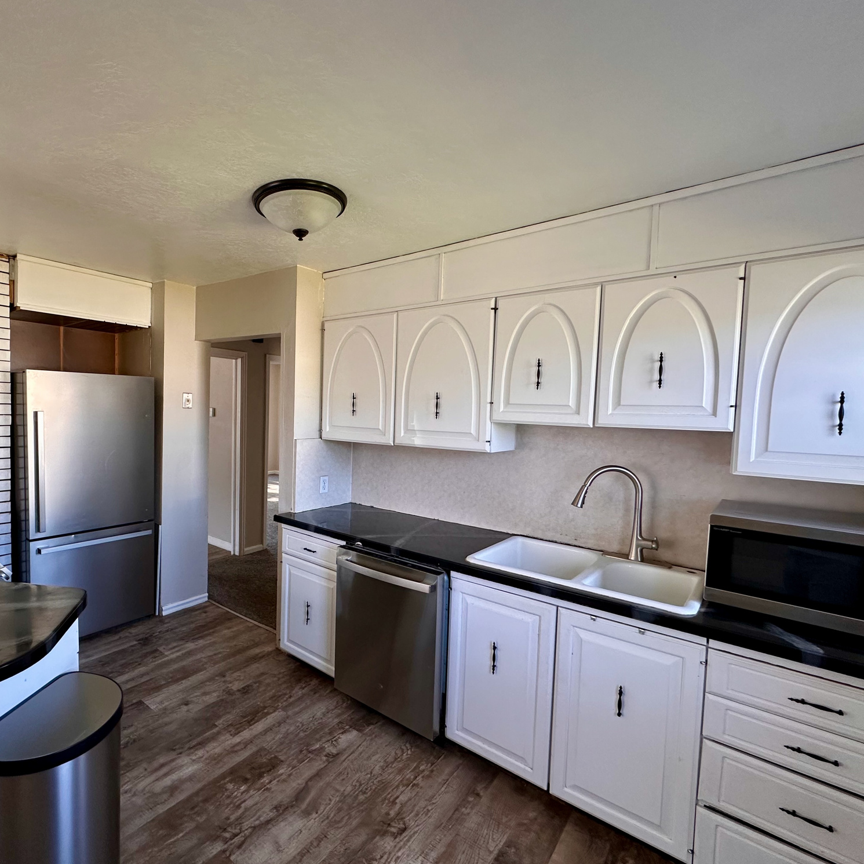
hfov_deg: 82.8
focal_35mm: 17
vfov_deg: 84.0
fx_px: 480
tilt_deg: -4.0
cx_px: 340
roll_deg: -2.7
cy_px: 438
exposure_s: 1/99
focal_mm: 2.22
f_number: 2.2
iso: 160
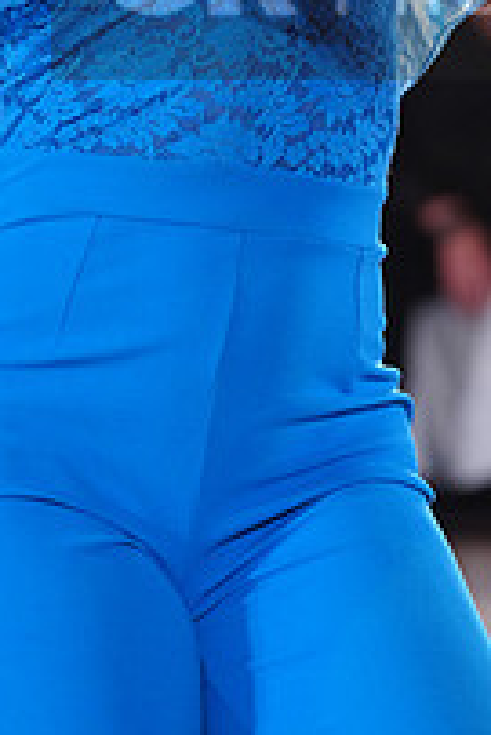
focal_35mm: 453
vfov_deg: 4.5
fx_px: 9251
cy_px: -40
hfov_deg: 3.0
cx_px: 555
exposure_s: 1/400
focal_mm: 158
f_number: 4
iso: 2000
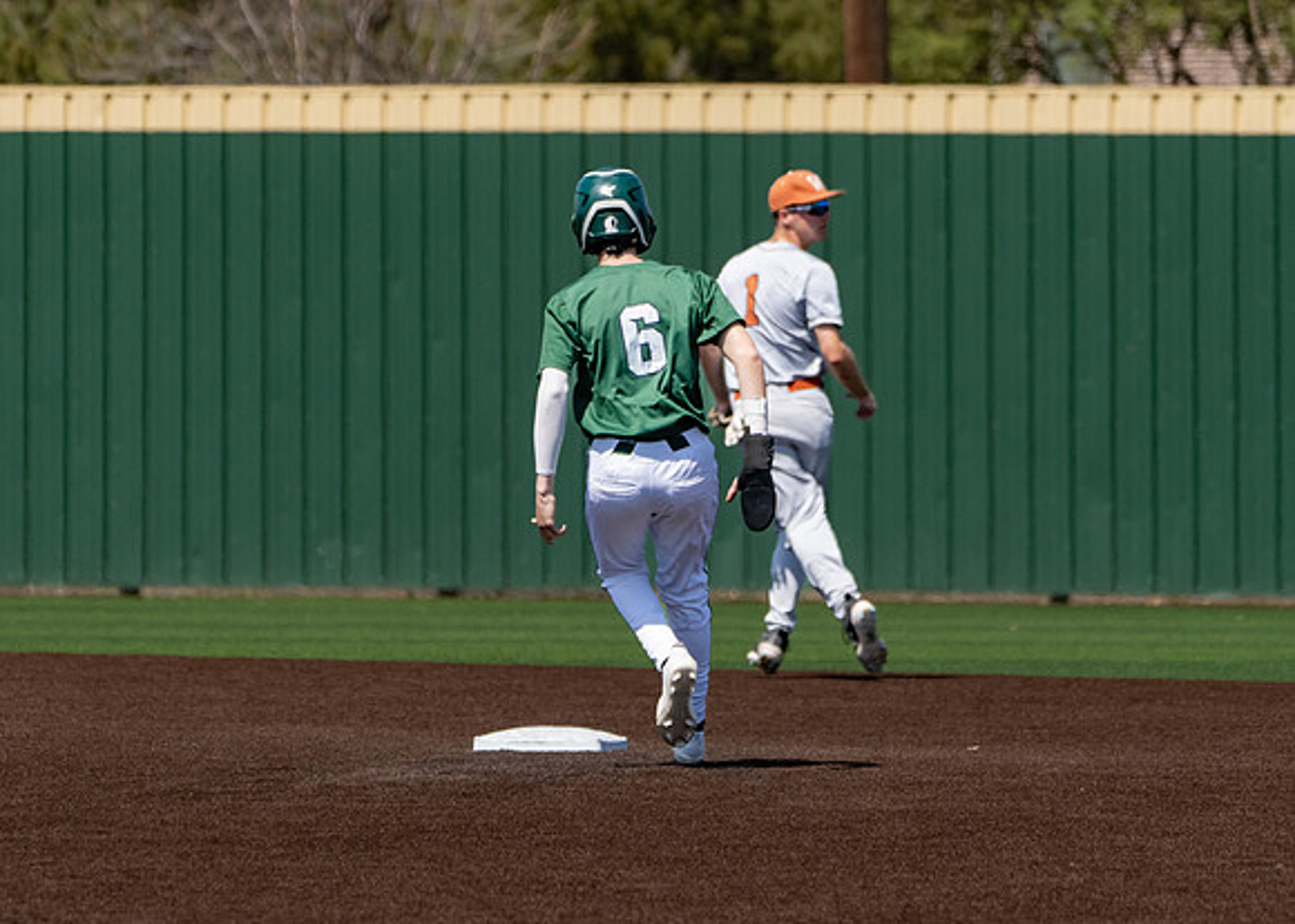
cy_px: 483
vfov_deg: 3.4
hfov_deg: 4.8
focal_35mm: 417
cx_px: 599
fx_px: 15350
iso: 800
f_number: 8
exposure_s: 1/2500
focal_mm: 321
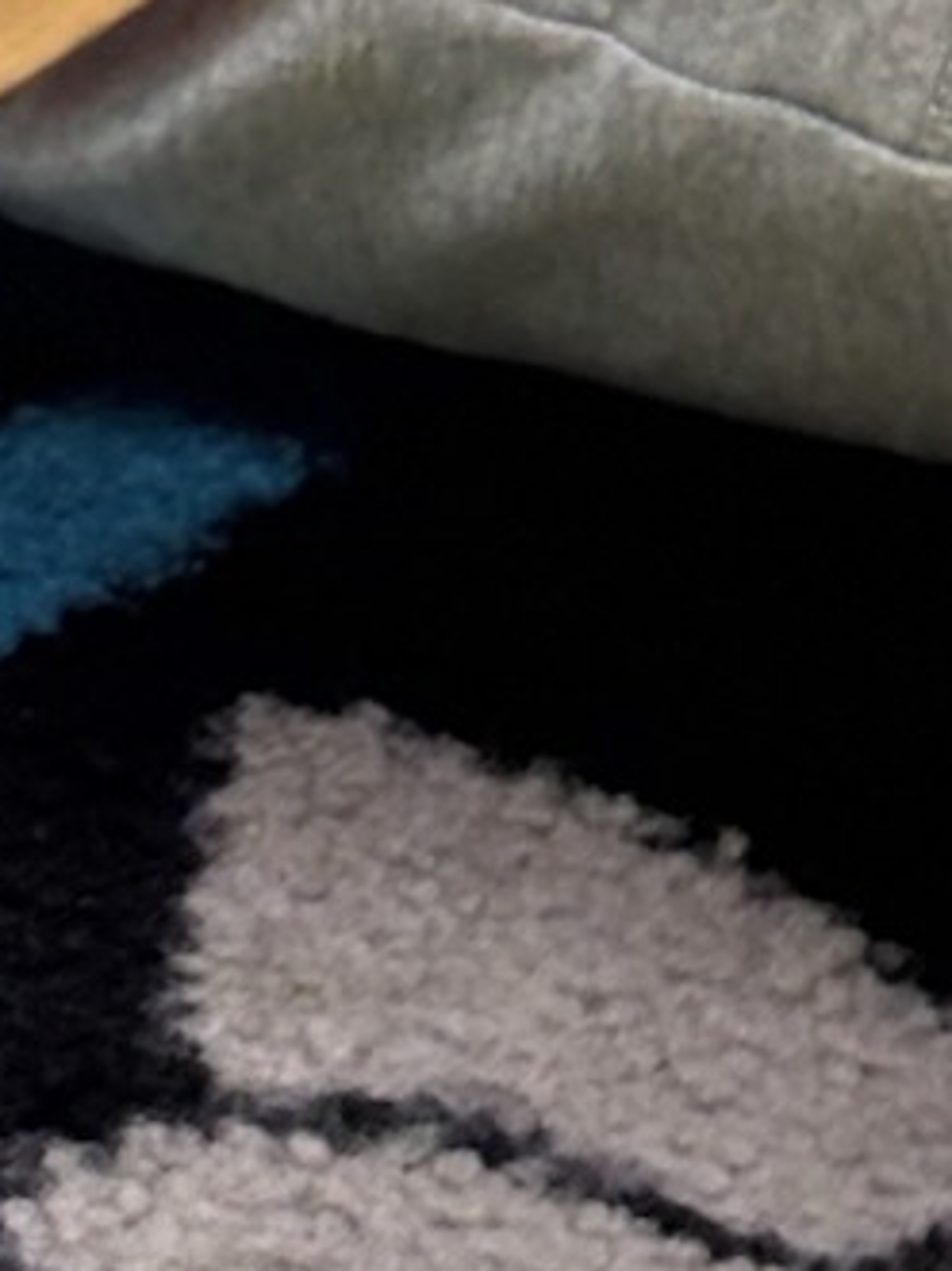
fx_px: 11815
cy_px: -1540
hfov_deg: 4.6
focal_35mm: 322
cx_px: 1601
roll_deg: -7.2
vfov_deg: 6.0
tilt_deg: -21.3
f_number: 1.6
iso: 125
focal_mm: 5.96
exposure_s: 1/60
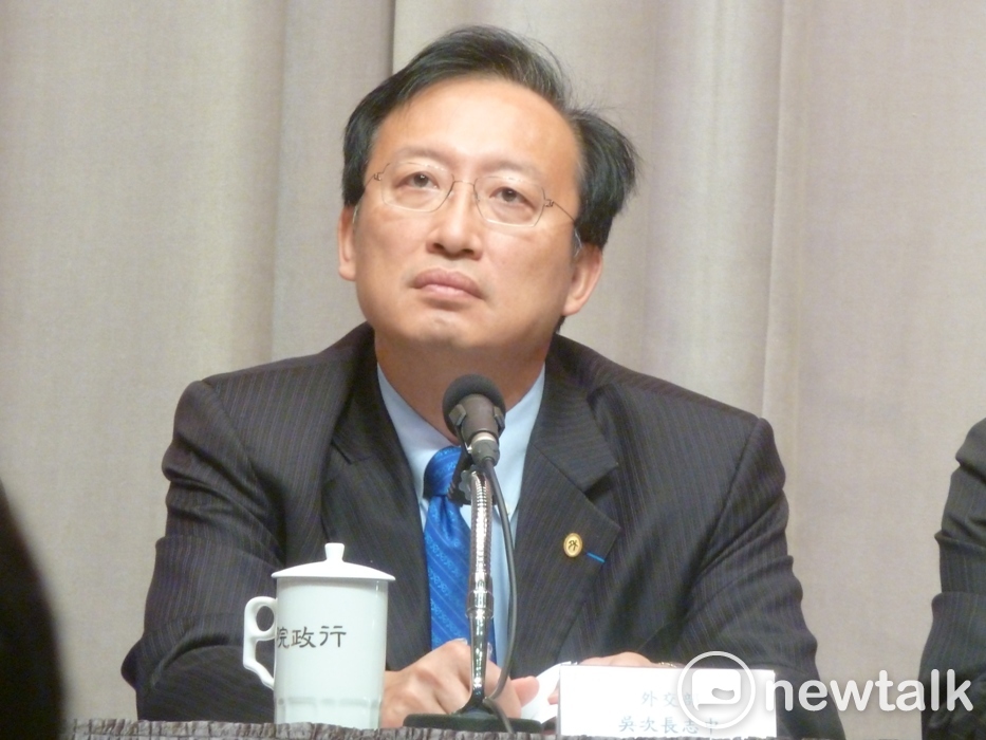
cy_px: 370
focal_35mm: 399
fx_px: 11367
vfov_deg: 3.7
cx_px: 493
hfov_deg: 5.0
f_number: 4.9
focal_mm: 49.2
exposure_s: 1/25
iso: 400
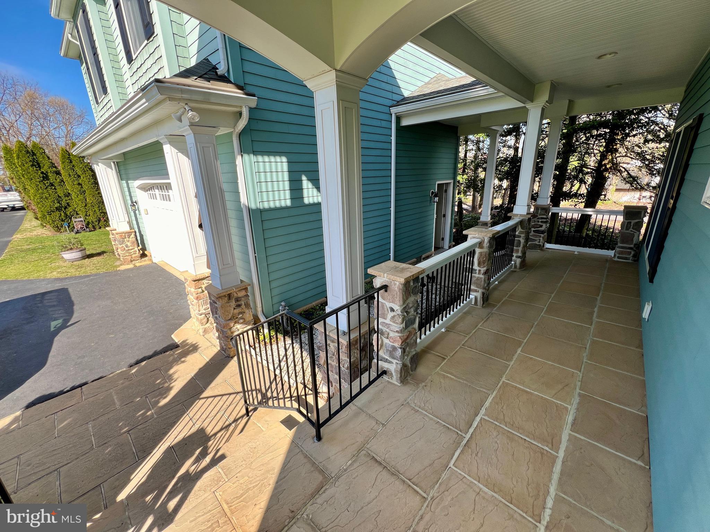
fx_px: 267
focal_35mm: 13
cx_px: 355
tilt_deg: -16.4
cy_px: 266
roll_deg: +4.5
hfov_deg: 106.2
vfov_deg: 89.9
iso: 32
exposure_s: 1/314
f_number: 1.8
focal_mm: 1.57
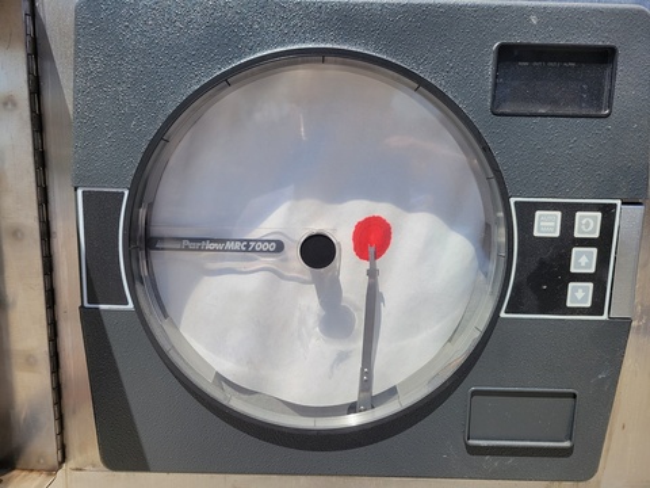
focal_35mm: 26
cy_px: 244
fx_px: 488
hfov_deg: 67.3
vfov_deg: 53.1
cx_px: 325
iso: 40
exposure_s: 1/1554
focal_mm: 5.4
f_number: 1.8
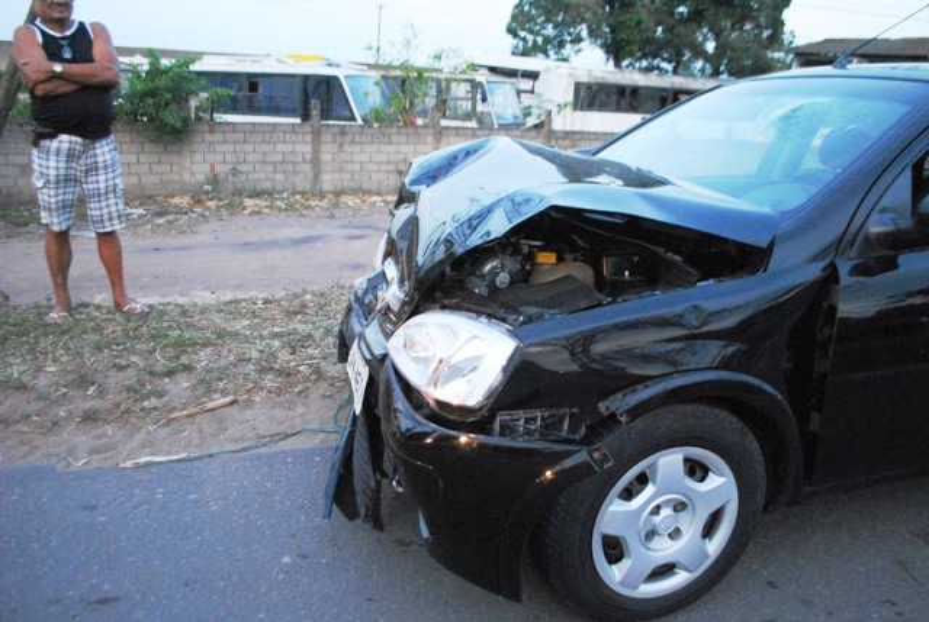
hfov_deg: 67.3
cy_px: 311
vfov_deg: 48.1
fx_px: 698
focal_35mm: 27
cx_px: 464
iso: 1600
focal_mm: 18
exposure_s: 1/160
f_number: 3.5
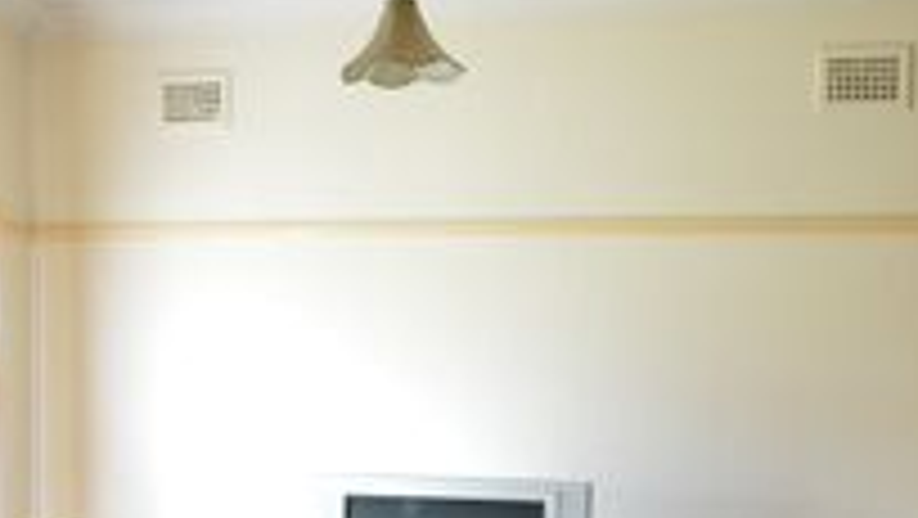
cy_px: 601
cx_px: 351
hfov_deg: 32.2
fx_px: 1583
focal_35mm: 65
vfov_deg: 17.8
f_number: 3.5
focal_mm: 18
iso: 1250
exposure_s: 1/60
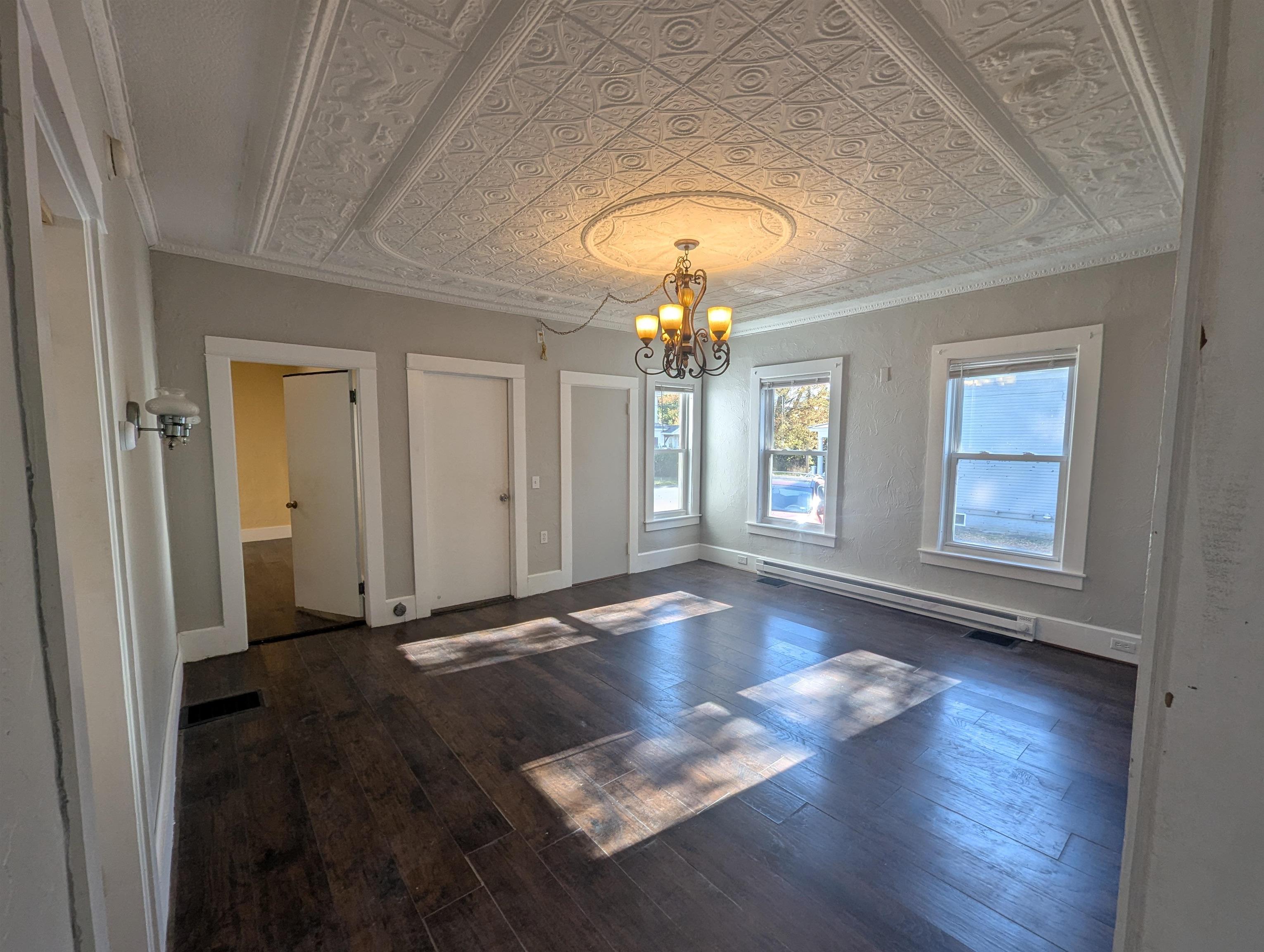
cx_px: 632
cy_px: 476
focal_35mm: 13
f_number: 2.2
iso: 68
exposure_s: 1/117
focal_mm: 1.95
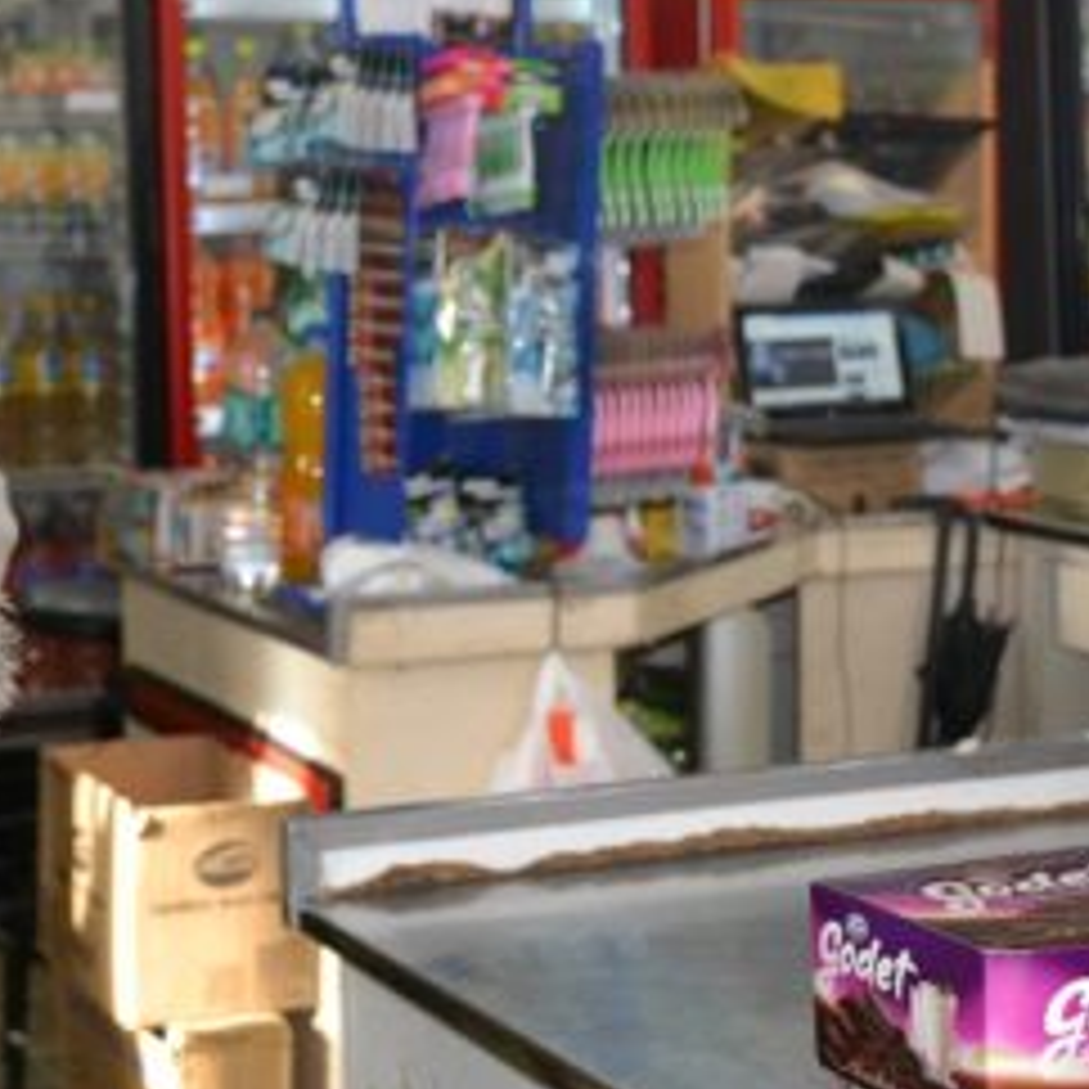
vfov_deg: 22.6
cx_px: 234
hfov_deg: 22.5
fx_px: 2705
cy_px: 274
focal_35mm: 76
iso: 720
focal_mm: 24
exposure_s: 1/60
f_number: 3.8
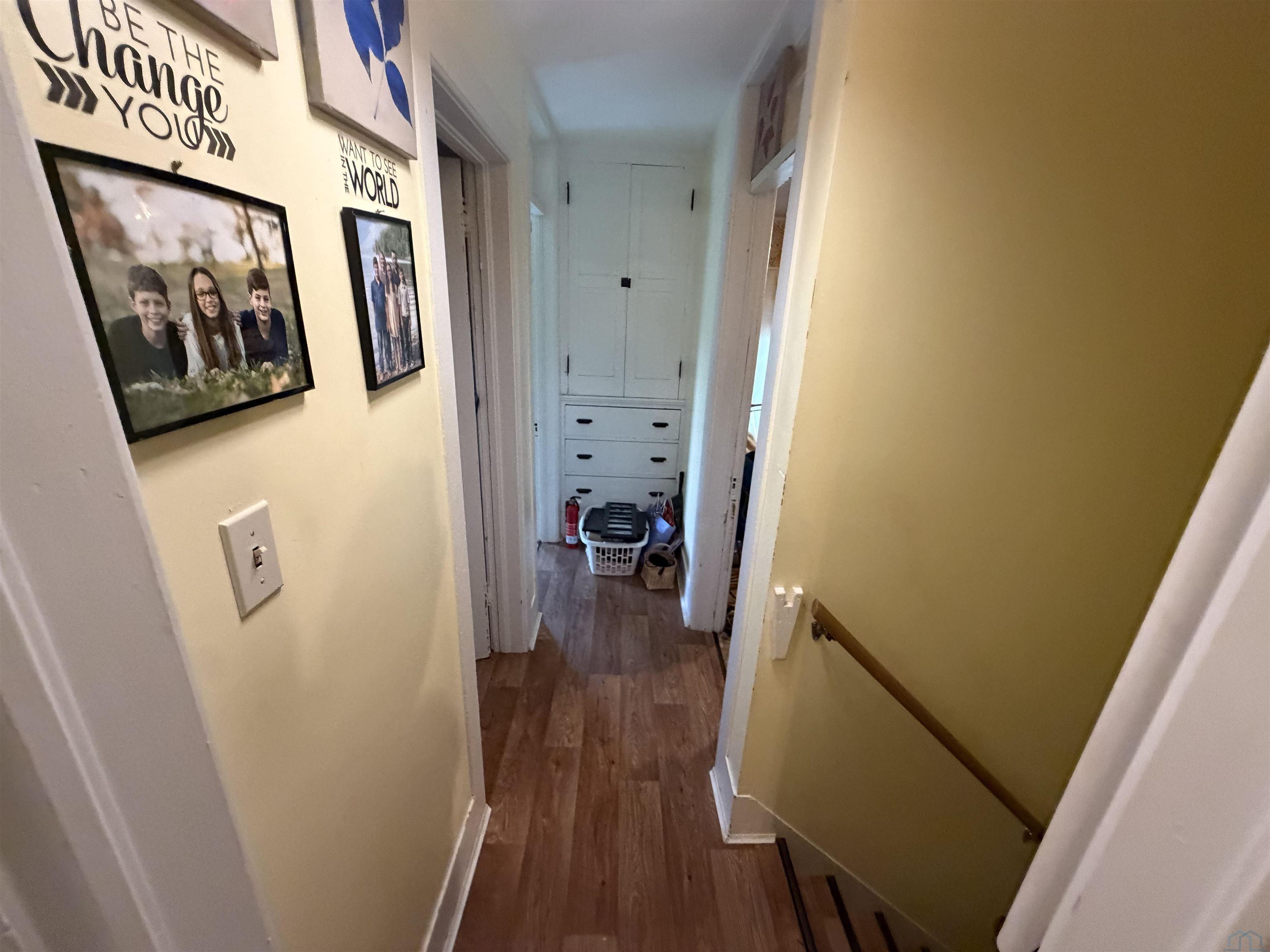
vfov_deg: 85.7
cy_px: 476
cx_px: 635
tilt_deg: -15.9
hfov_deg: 102.1
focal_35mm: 14
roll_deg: -0.5
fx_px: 514
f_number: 2.2
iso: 640
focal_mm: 2.22
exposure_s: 1/60
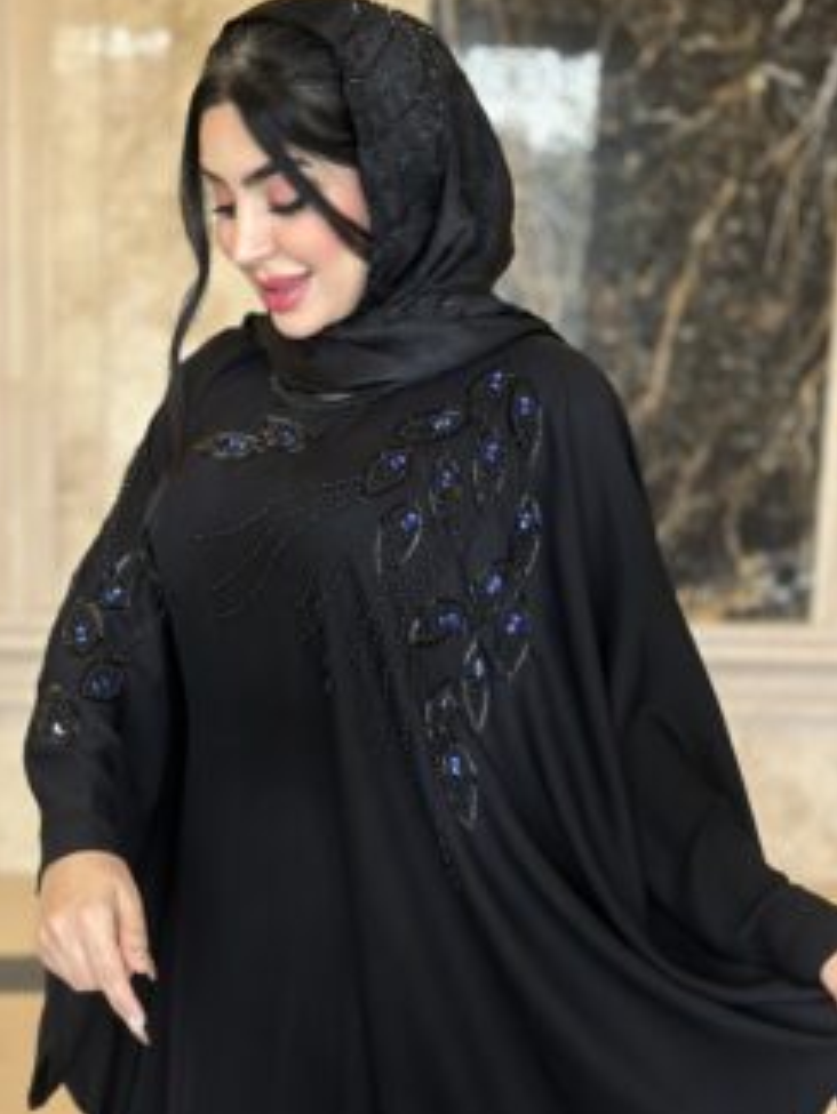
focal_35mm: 59
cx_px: 370
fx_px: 1901
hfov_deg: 24.8
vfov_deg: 32.7
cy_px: 562
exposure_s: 1/50
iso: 80
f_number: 1.78
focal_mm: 6.86
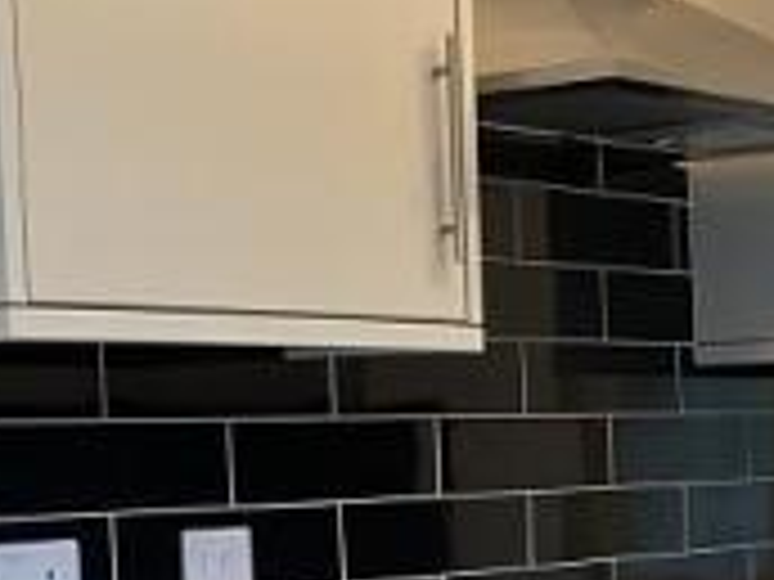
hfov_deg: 21.2
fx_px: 1968
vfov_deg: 16.4
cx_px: 844
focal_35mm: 88
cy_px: 605
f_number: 1.8
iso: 125
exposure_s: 1/77
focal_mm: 4.25
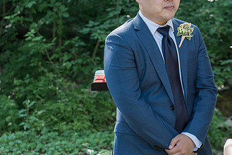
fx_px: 837
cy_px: 39
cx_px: 171
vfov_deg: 10.5
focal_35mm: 130
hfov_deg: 15.7
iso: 1000
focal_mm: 70
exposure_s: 1/320
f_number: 4.5
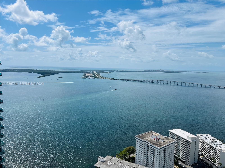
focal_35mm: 26
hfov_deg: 67.3
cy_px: 84
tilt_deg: -6.0
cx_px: 112
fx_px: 169
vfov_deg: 53.1
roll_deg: -1.2
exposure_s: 1/11364
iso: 50
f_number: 1.5
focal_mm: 5.7
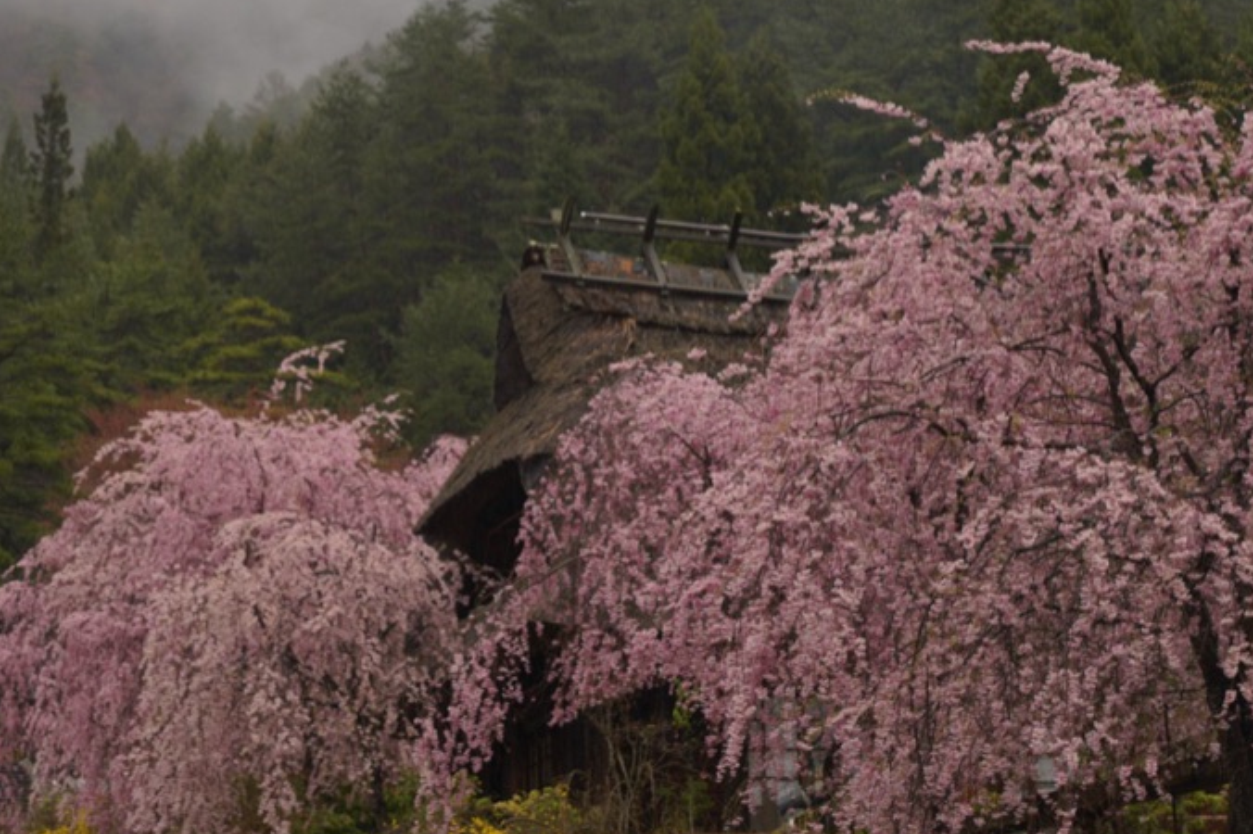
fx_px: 3757
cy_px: 221
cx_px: 430
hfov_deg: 18.9
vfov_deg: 12.6
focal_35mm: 108
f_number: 6.3
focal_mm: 57
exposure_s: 1/100
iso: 160
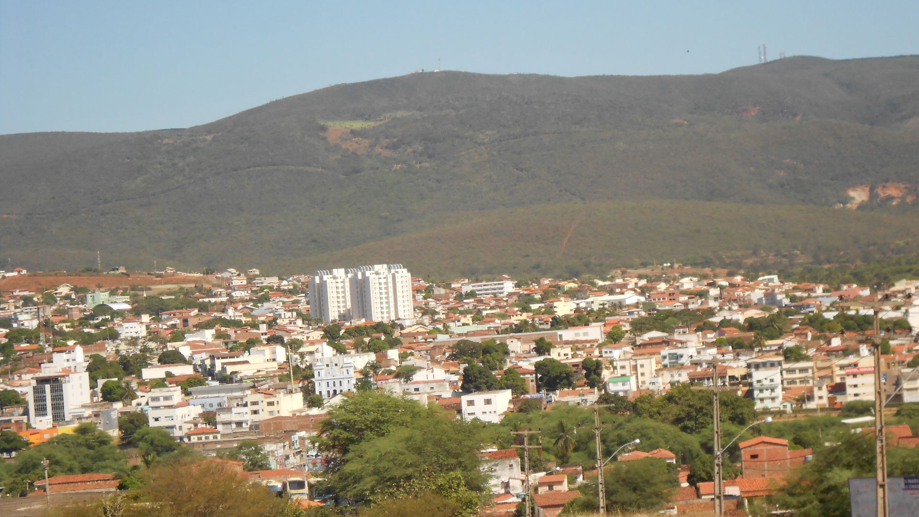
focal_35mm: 108
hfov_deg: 19.8
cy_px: 270
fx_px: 2632
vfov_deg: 11.2
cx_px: 460
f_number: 5.5
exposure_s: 1/1000
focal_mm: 17.6
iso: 200
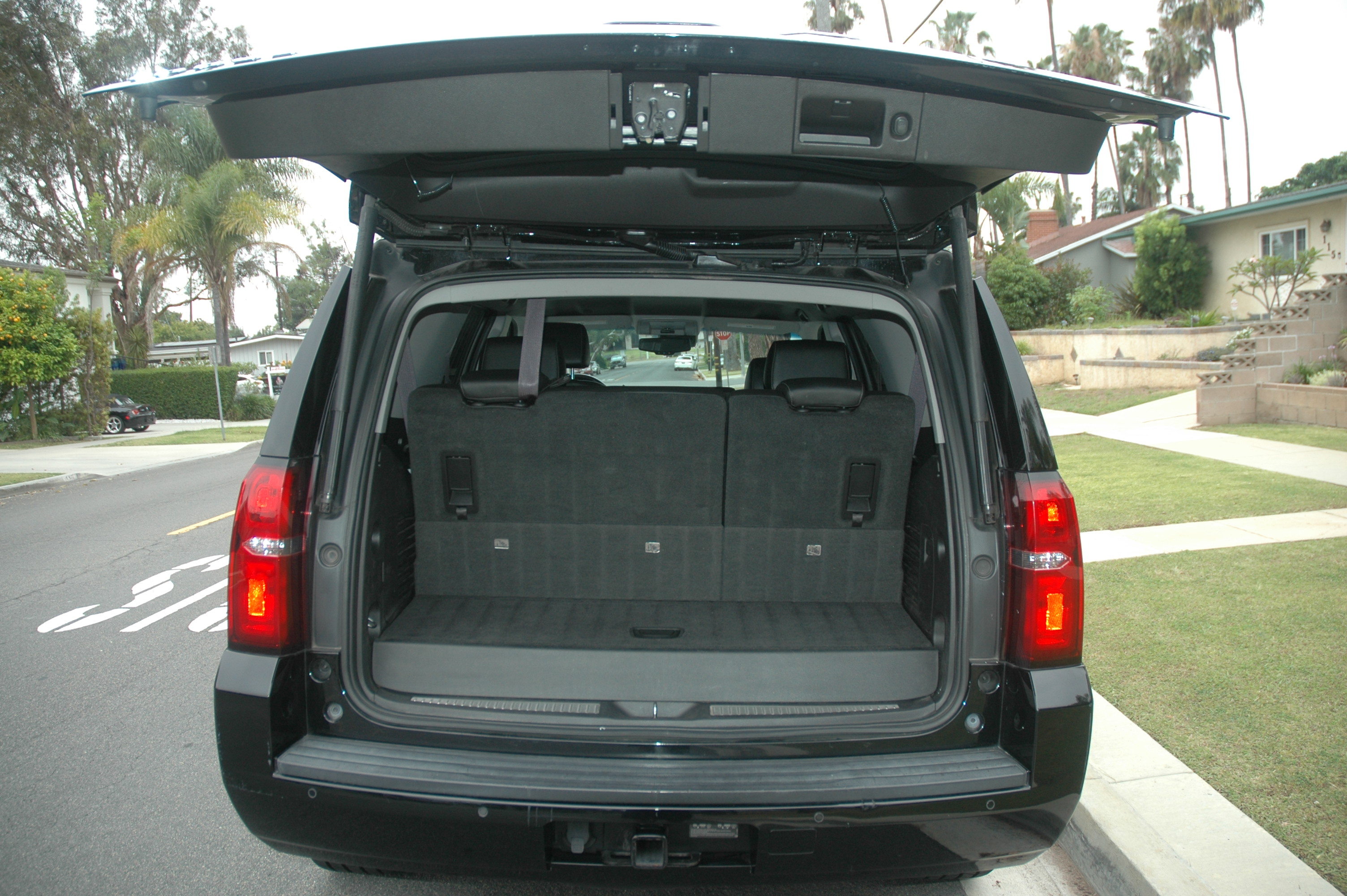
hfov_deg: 67.4
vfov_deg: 47.8
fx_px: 1009
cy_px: 448
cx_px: 674
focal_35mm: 27
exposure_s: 1/500
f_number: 3.5
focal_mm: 18
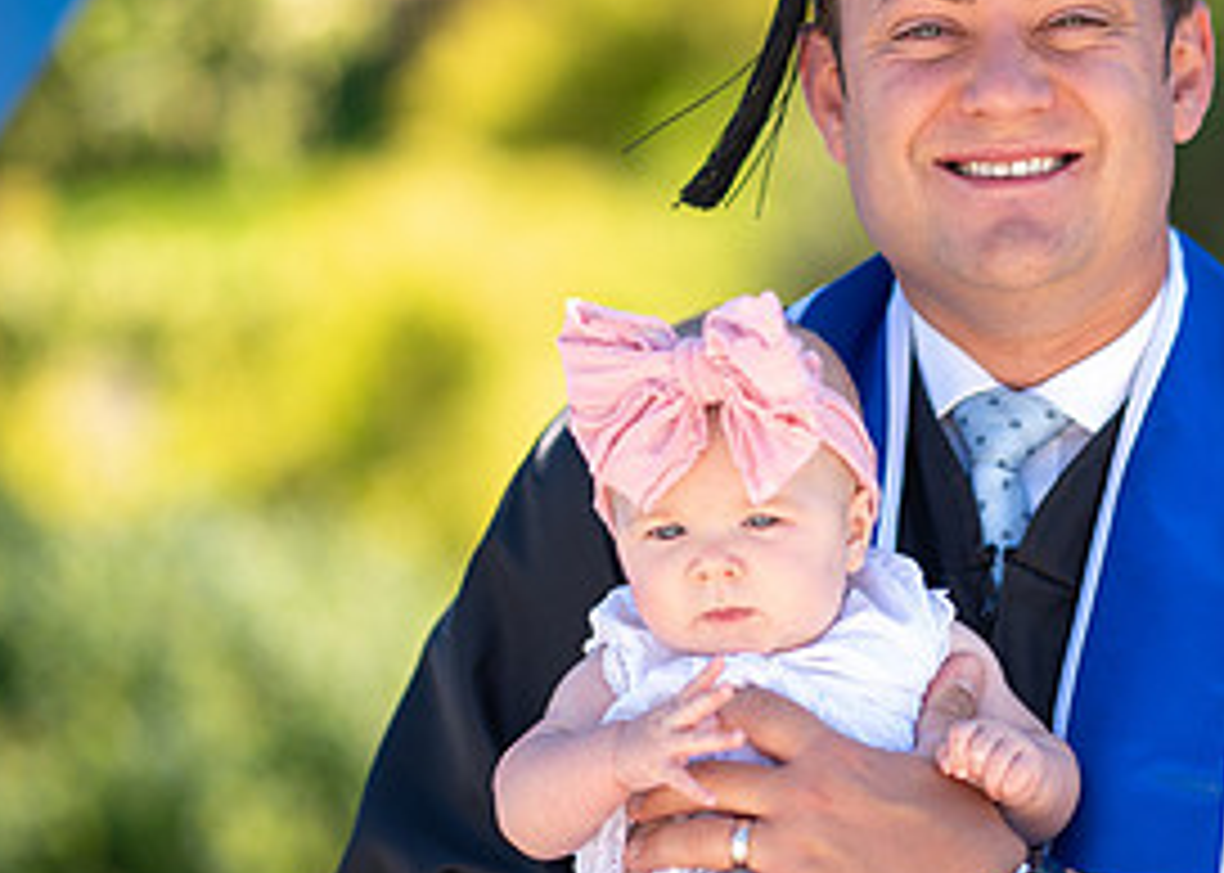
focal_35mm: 235
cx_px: 944
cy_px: 496
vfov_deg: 6.1
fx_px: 8165
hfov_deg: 8.6
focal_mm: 105
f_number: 1.4
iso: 50
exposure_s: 1/1250
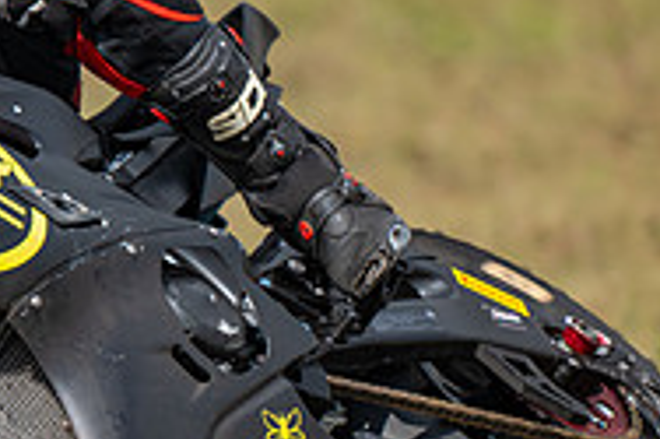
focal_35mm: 1854
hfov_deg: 1.1
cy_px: 276
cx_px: -88
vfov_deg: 0.7
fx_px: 33960
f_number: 6.3
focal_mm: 600
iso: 250
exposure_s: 1/1250
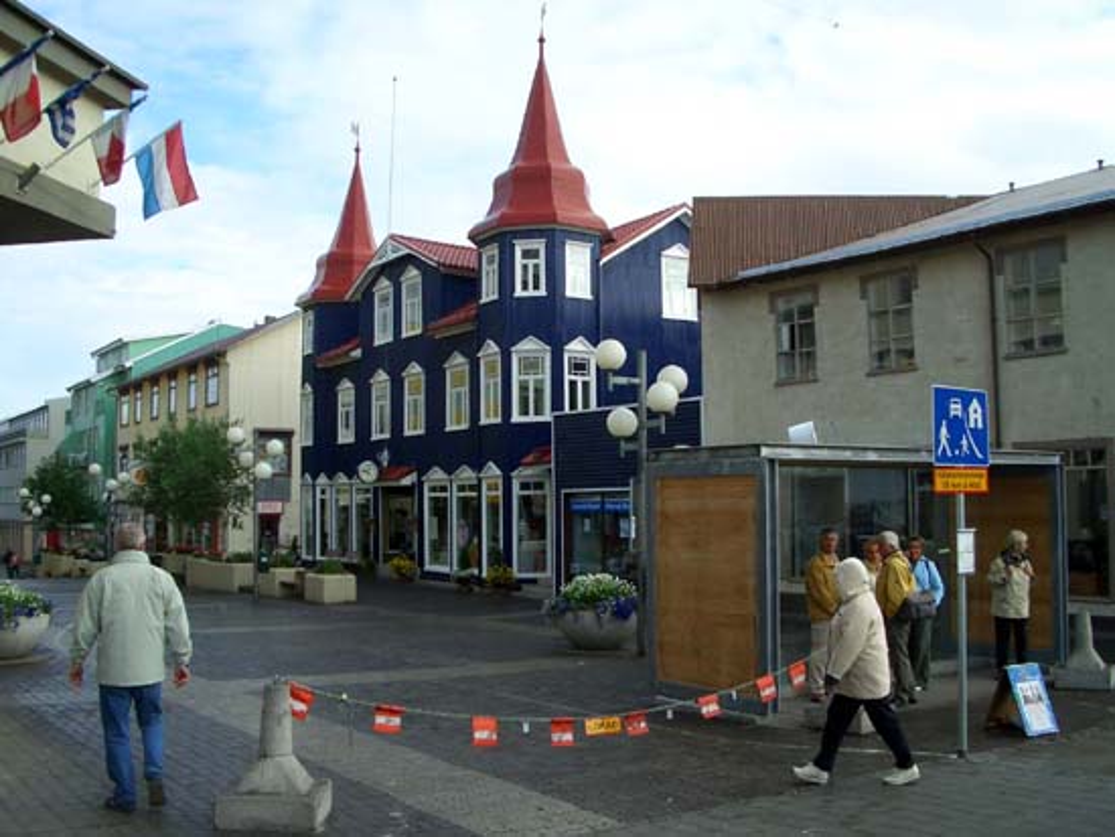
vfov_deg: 40.7
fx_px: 1128
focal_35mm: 35
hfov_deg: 52.6
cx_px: 558
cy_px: 418
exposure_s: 1/250
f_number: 4.3
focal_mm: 5.8
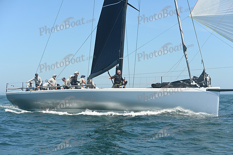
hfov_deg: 28.8
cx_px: 116
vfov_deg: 19.5
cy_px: 78
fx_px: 453
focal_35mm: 70
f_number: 6.3
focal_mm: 70
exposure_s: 1/1250
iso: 320
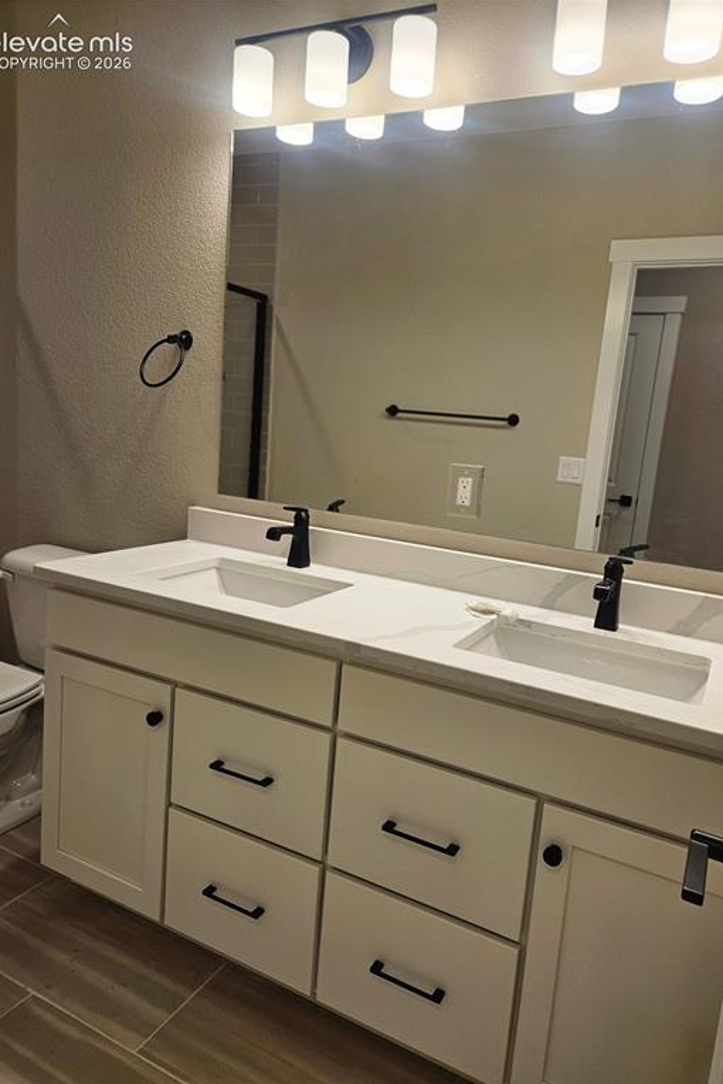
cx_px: 385
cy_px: 543
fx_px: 723
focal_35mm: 24
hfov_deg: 53.1
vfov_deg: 73.7
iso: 40
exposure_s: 1/120
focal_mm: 5.4
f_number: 1.8
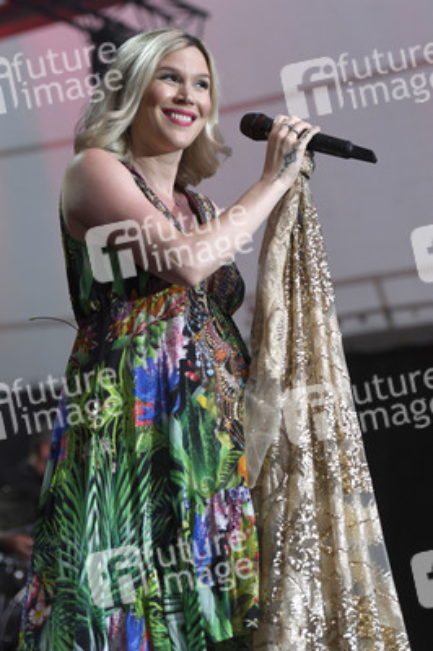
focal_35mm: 75
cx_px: 216
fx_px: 1355
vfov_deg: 27.0
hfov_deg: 18.2
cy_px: 326
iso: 800
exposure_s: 1/400
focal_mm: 75
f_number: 3.5
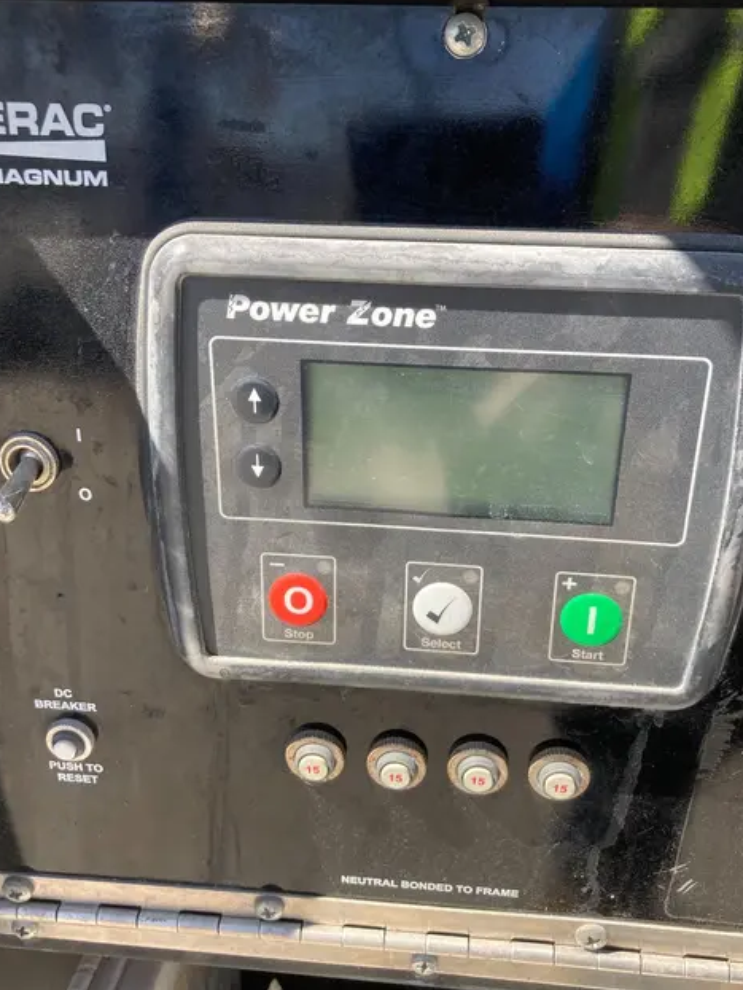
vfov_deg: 55.3
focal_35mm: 33
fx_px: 944
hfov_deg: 43.0
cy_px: 504
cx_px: 382
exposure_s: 1/505
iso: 20
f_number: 1.8
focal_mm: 3.99
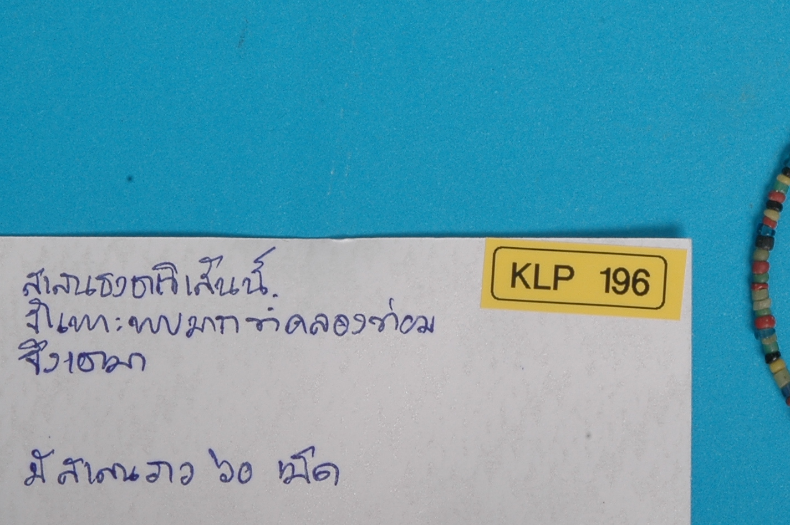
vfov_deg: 9.0
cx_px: 669
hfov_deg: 13.4
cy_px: 237
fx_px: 3332
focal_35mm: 152
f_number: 29
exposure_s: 1/4
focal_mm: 48
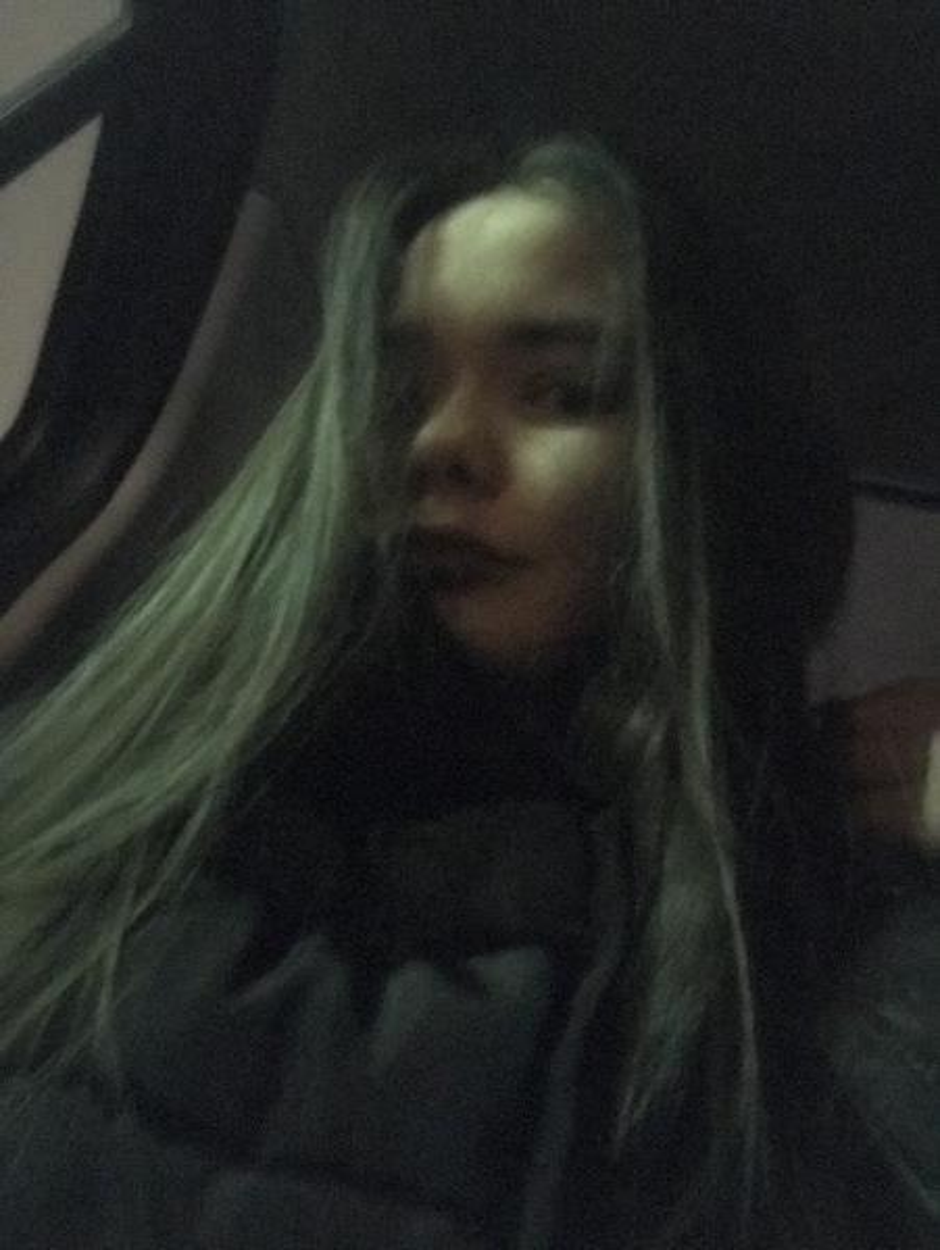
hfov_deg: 44.2
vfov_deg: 56.8
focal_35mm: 32
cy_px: 625
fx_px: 1157
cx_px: 470
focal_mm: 2.87
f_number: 2.2
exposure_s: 1/17
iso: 2000
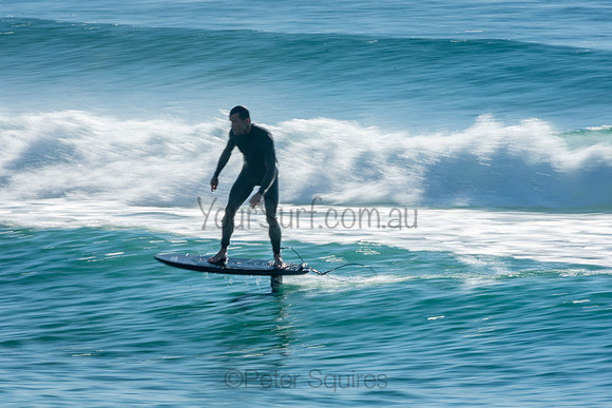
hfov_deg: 3.4
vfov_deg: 2.3
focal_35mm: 600
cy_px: 204
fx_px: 10202
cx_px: 306
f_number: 25
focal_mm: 400
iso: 100
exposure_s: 1/40
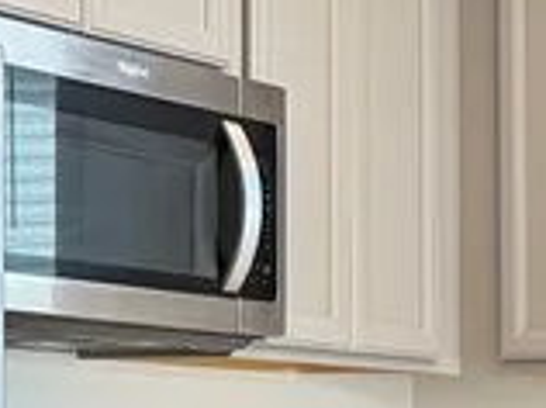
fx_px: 2457
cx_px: 1223
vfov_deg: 9.4
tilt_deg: +0.9
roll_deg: -0.2
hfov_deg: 11.1
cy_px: 467
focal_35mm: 156
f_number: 1.78
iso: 400
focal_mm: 6.76
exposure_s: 1/120
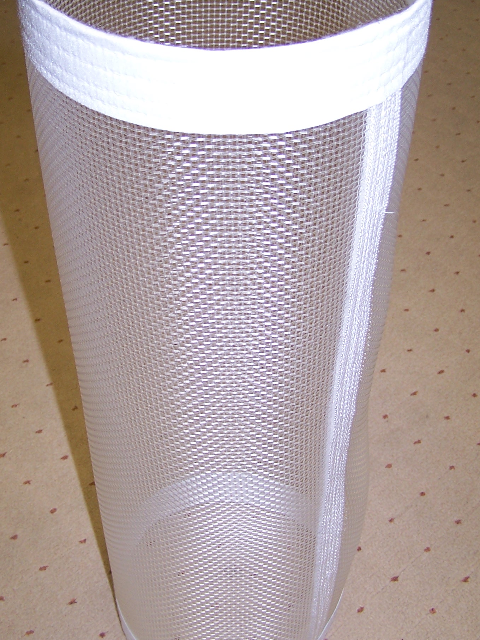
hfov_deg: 27.0
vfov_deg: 35.5
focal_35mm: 54
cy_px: 281
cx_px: 223
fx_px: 998
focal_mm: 6.3
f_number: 2.8
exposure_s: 1/60
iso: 80
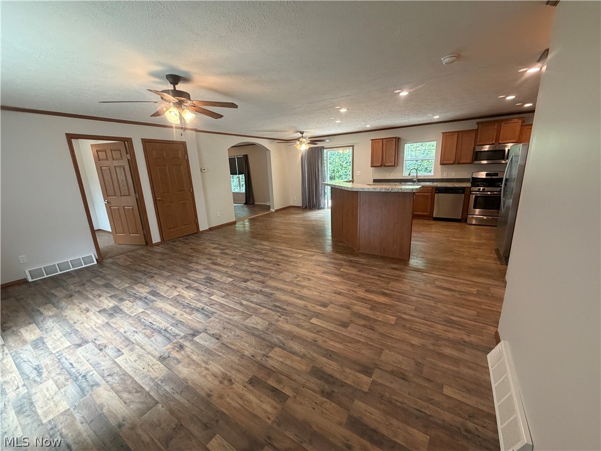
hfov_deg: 102.1
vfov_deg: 85.7
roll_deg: +2.7
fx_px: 243
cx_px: 300
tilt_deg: -12.8
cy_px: 226
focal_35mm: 14
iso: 320
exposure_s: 1/60
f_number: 2.2
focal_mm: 2.22
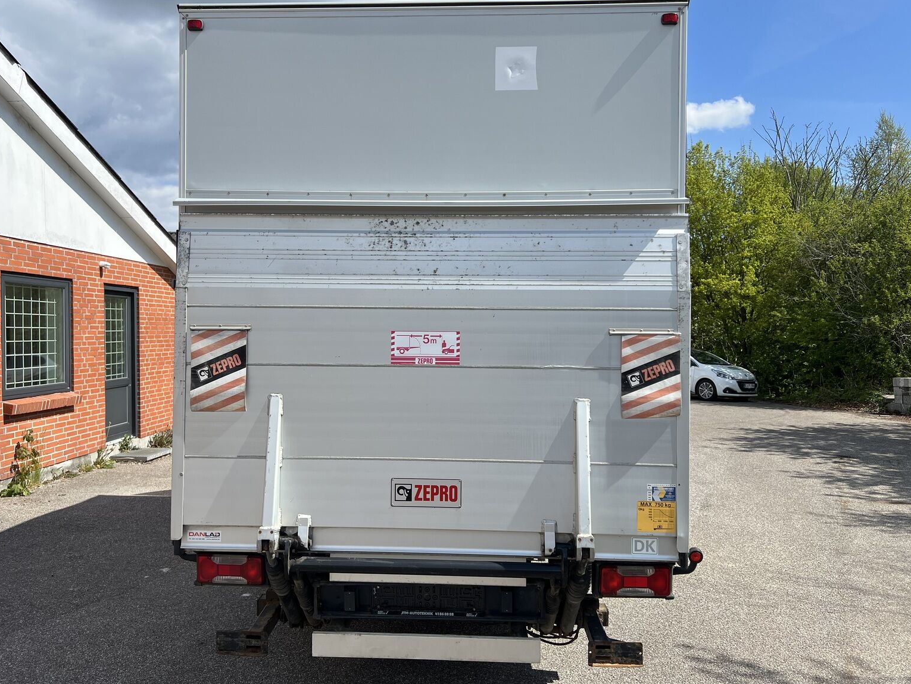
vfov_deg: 48.2
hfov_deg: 61.6
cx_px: 425
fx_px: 763
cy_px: 331
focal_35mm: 29
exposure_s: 1/4444
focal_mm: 5.7
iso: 50
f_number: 1.5
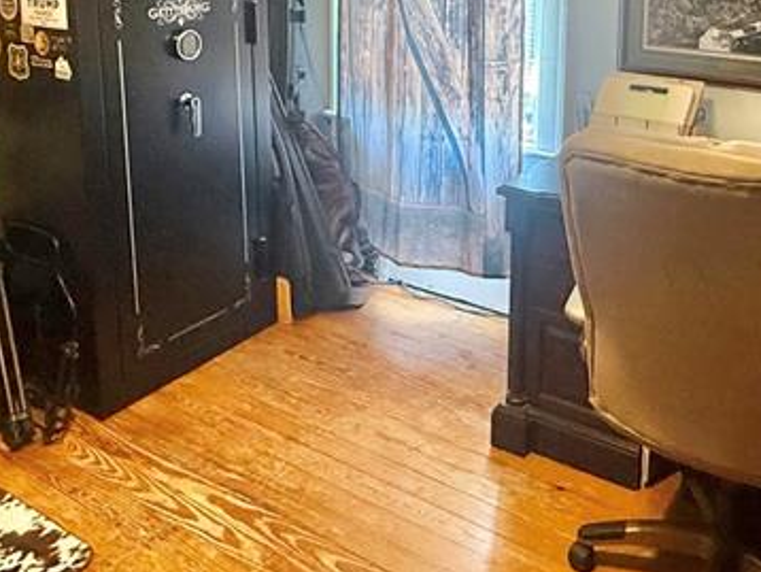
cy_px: 32
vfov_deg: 33.6
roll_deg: -1.3
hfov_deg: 46.2
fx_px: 880
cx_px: 489
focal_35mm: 40
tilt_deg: -7.4
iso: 320
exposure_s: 1/120
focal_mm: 2.22
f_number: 2.2
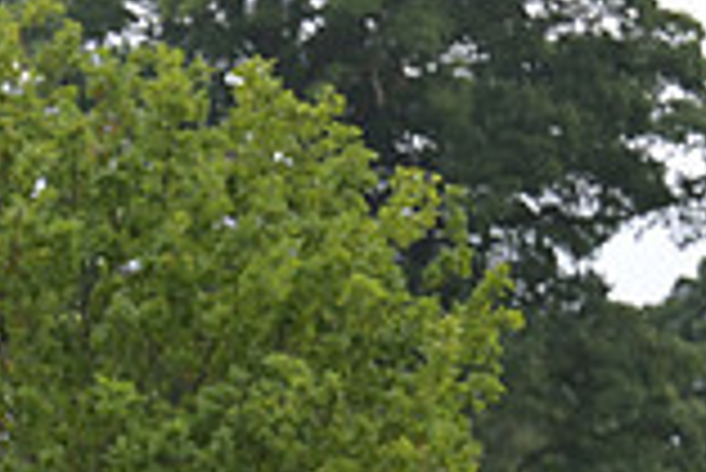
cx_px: -589
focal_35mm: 259
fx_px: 5084
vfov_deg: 5.3
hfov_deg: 7.7
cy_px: 780
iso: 1250
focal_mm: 70
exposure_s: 1/1250
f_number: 3.2
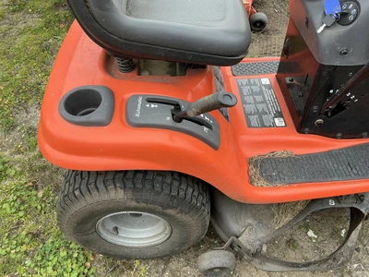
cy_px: 138
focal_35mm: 28
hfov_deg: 63.4
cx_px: 184
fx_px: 298
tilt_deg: -49.3
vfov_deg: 49.7
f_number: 1.8
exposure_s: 1/174
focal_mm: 3
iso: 20
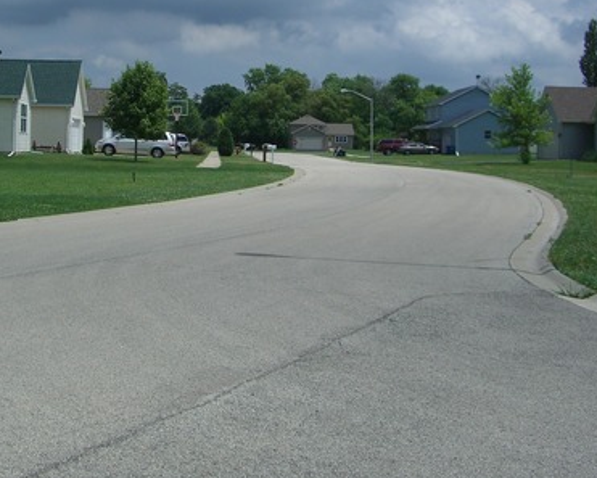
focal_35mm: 64
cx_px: 167
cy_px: 109
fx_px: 1131
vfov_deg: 23.6
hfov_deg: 29.2
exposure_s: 1/640
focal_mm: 7.9
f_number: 5.6
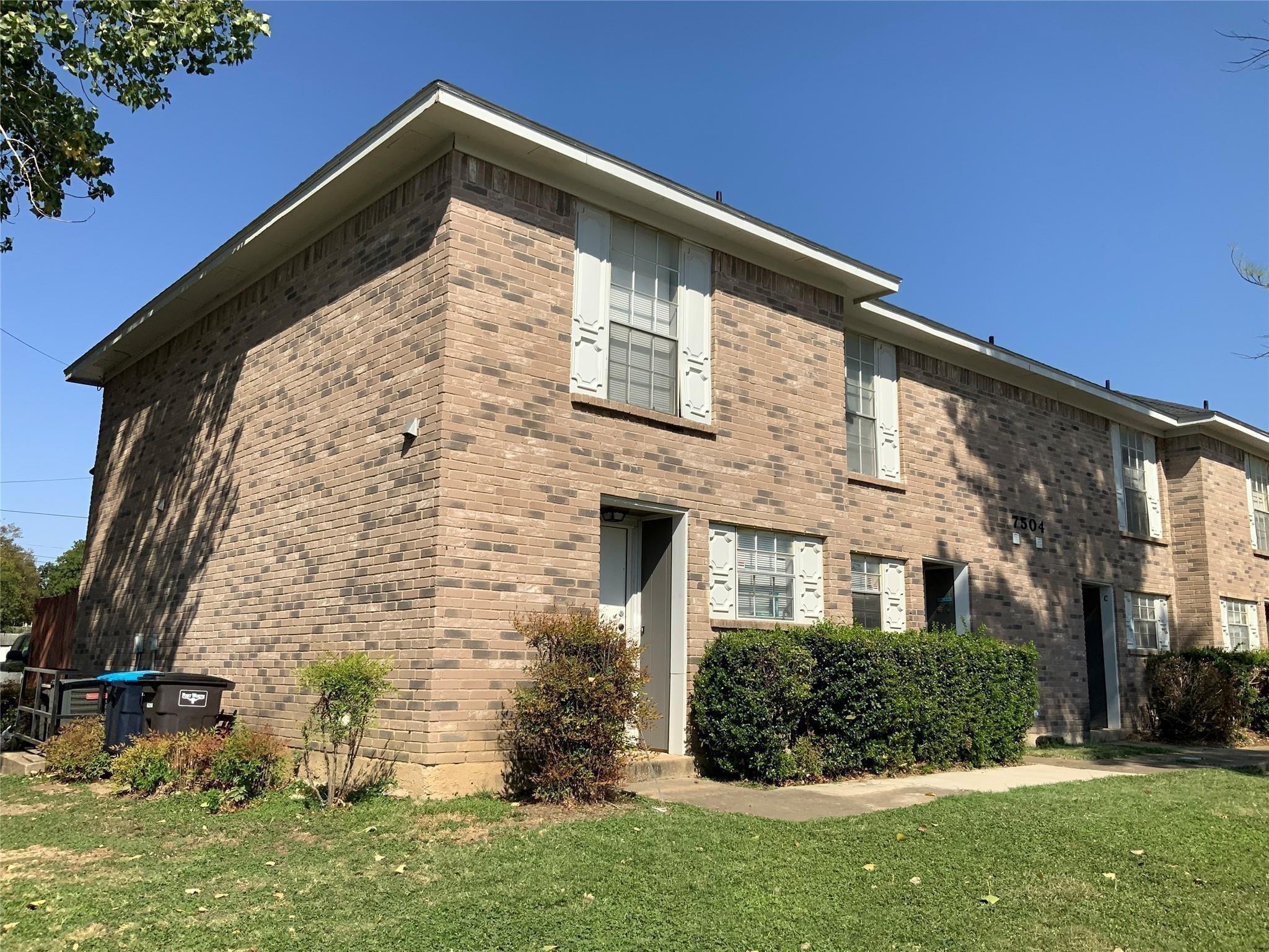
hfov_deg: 61.7
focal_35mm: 29
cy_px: 476
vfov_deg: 48.2
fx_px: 1063
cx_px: 634
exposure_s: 1/2427
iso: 16
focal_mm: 3
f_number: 1.8
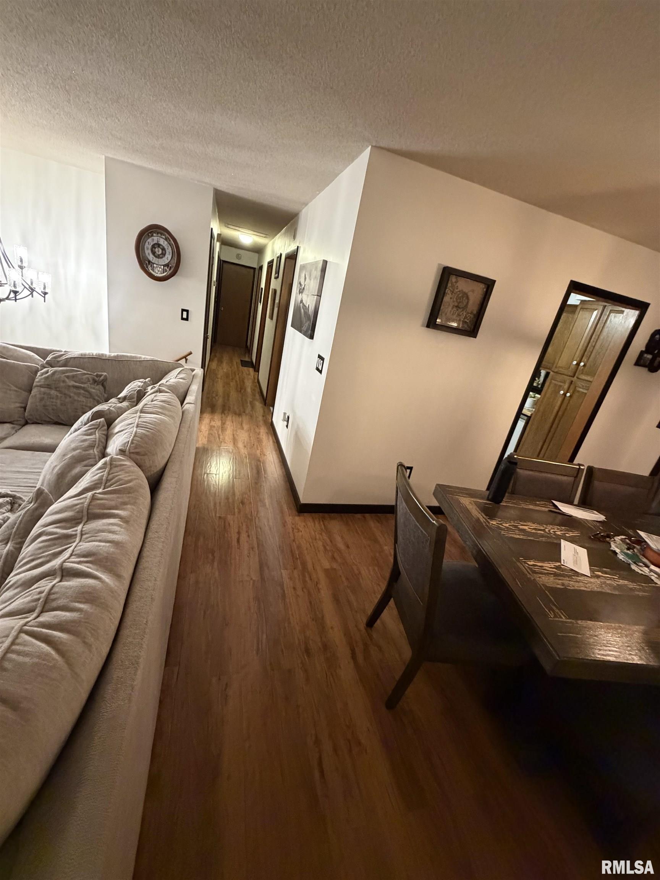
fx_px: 356
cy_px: 440
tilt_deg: -18.8
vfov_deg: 102.1
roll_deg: -12.4
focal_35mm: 14
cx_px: 330
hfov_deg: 85.7
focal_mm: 2.22
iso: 1000
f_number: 2.2
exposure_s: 1/60
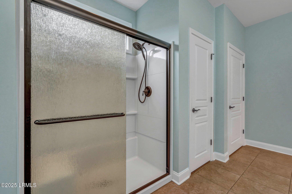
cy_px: 97
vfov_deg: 73.7
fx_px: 130
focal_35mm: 16
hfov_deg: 96.8
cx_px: 146
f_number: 9
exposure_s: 1/25
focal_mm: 16
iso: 320
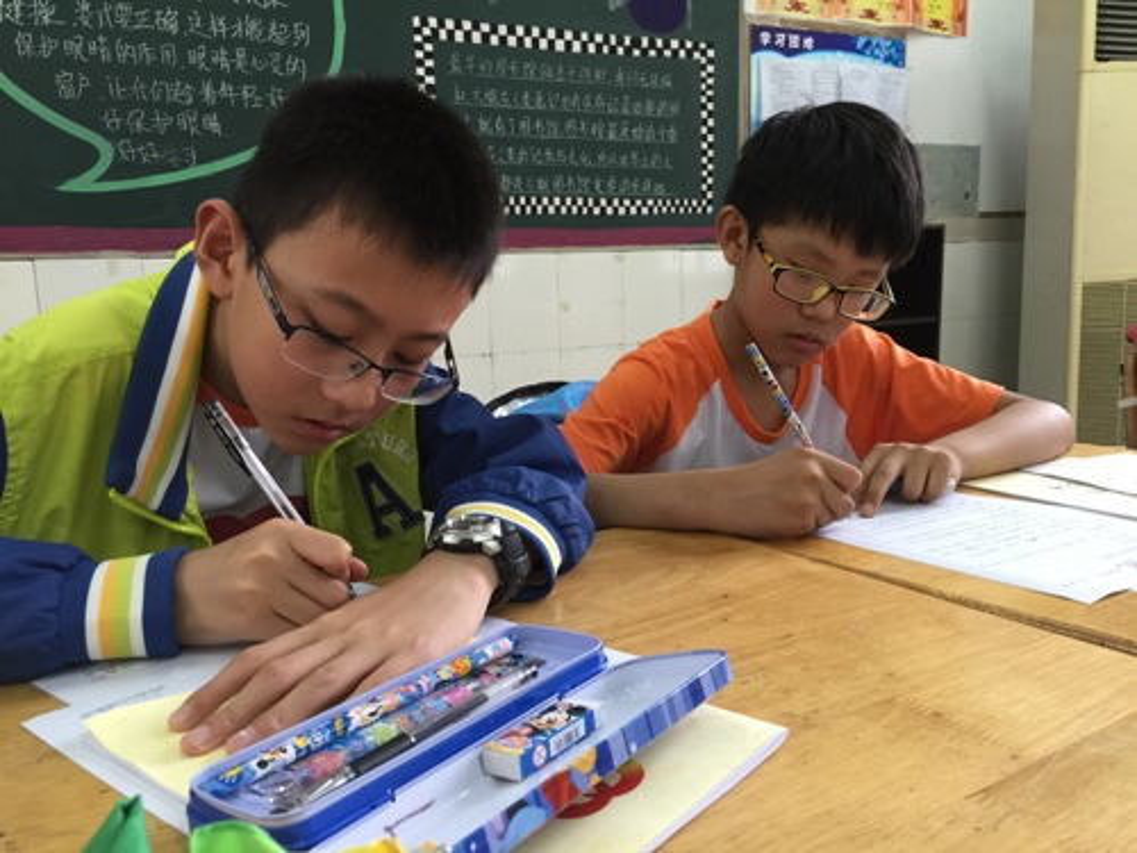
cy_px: 426
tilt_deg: -9.3
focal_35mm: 29
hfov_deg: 61.7
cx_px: 568
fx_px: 953
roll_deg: +0.2
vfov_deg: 48.2
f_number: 2.2
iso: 80
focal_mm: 4.15
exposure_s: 1/33
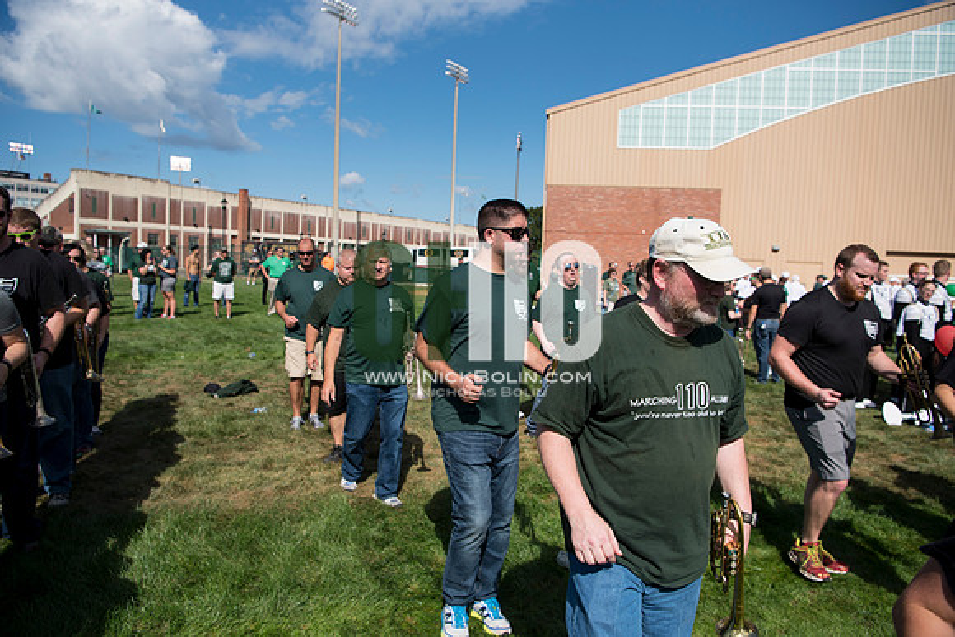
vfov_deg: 53.2
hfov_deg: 73.7
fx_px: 637
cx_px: 478
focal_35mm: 24
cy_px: 318
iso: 250
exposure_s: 1/2500
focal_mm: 24
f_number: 4.5
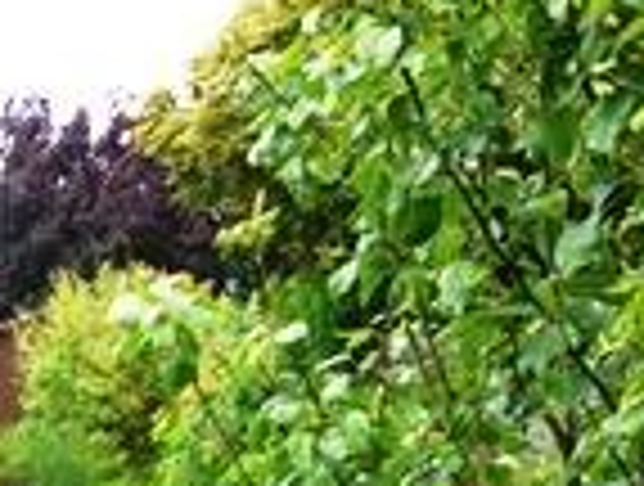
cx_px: -288
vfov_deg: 18.2
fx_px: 1399
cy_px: 662
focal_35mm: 75
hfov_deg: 22.0
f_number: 3.2
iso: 100
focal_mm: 4.3
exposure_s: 1/250
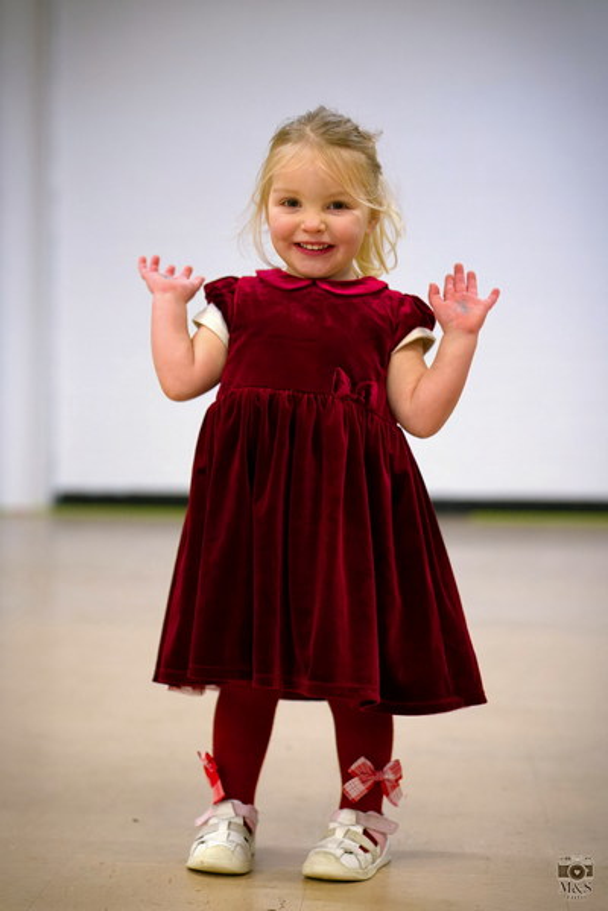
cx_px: 304
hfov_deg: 18.9
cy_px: 456
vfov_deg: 28.1
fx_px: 1824
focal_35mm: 72
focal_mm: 72
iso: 4000
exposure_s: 1/500
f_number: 2.5
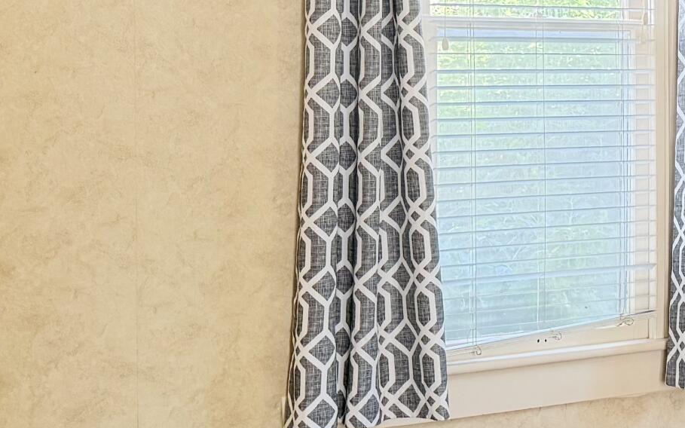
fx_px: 1568
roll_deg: +0.7
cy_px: 64
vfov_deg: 15.4
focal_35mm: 84
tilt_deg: +0.6
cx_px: 962
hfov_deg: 21.5
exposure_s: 1/63
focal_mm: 6.76
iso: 200
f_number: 1.78
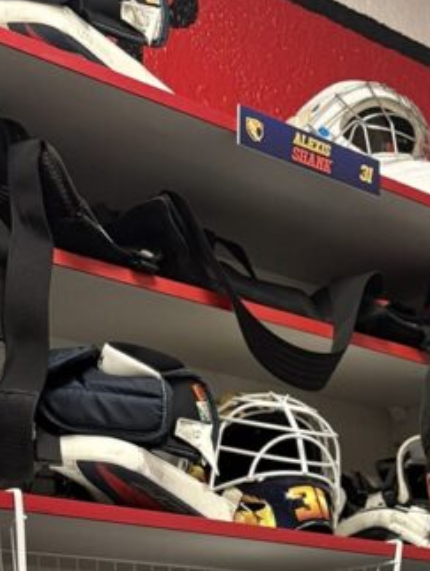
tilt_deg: +4.0
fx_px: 1256
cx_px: 671
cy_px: 672
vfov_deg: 23.6
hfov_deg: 17.3
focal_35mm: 76
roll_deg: +1.0
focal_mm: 6.76
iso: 320
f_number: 1.78
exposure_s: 1/50
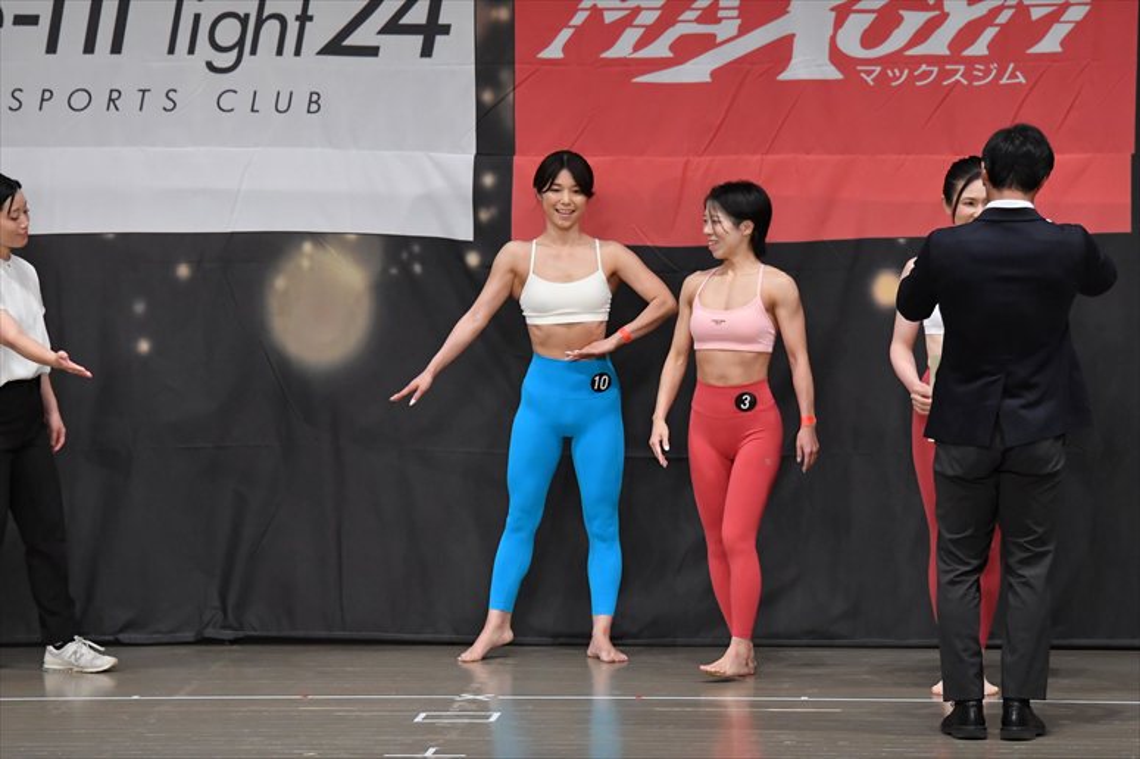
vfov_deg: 7.3
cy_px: 380
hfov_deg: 11.0
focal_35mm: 187
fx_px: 5919
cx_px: 570
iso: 4000
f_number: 5.6
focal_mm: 125
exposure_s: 1/400
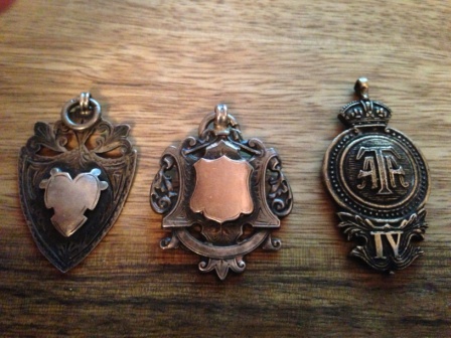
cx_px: 226
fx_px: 430
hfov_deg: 55.4
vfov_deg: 42.9
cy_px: 169
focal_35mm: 33
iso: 800
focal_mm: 4.13
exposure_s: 1/15
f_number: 2.4
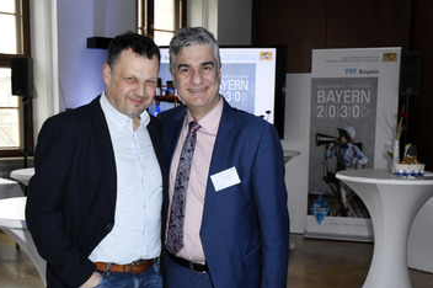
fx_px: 601
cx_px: 181
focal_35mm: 50
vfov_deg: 26.8
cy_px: 183
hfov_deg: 39.5
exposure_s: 1/100
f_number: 6.3
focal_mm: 26
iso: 1600
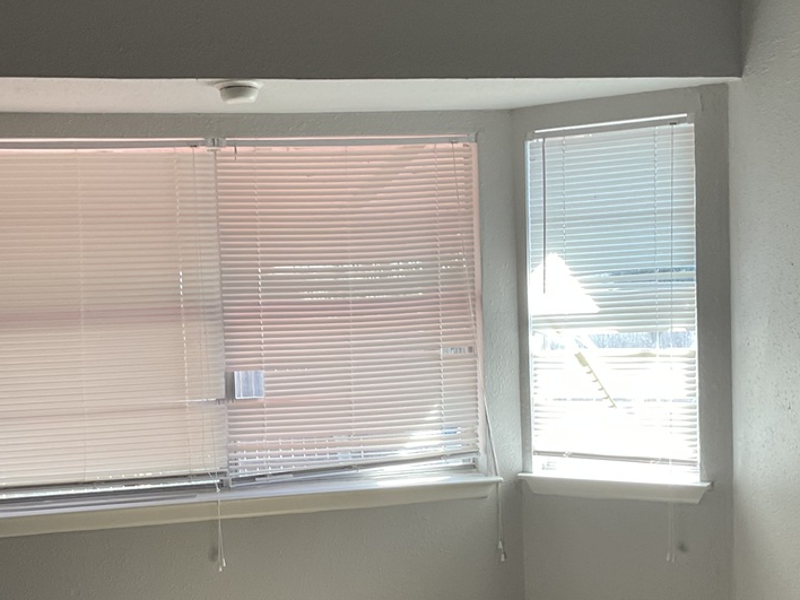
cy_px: 406
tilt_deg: -3.2
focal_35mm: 59
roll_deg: +2.6
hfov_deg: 32.7
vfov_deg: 24.7
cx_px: 348
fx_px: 1364
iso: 50
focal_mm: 3
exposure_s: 1/122
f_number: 1.8
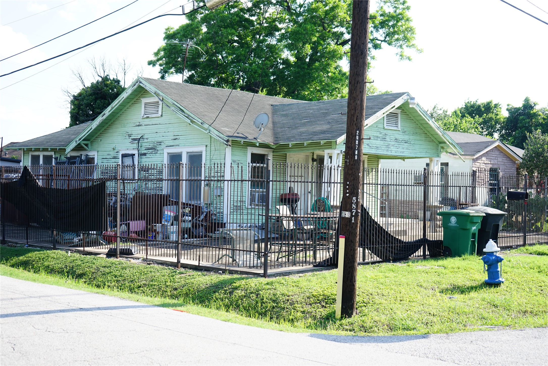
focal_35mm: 47
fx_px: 715
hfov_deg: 41.9
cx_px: 274
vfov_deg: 28.6
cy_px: 183
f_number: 5
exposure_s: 1/160
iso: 100
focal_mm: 47
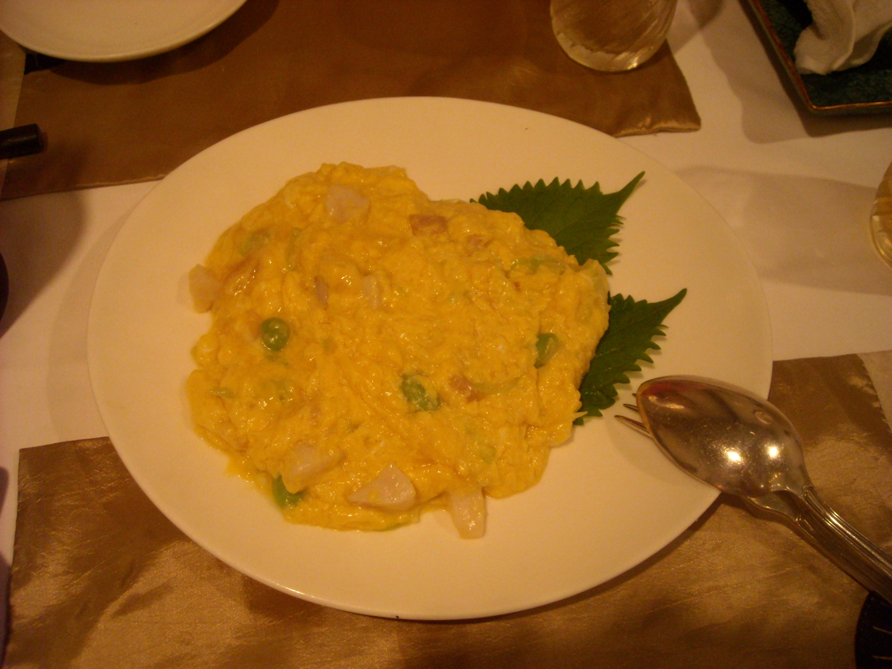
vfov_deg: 40.7
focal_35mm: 35
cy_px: 334
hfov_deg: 52.6
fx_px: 902
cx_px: 446
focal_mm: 5.7
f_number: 2.8
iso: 400
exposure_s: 1/21
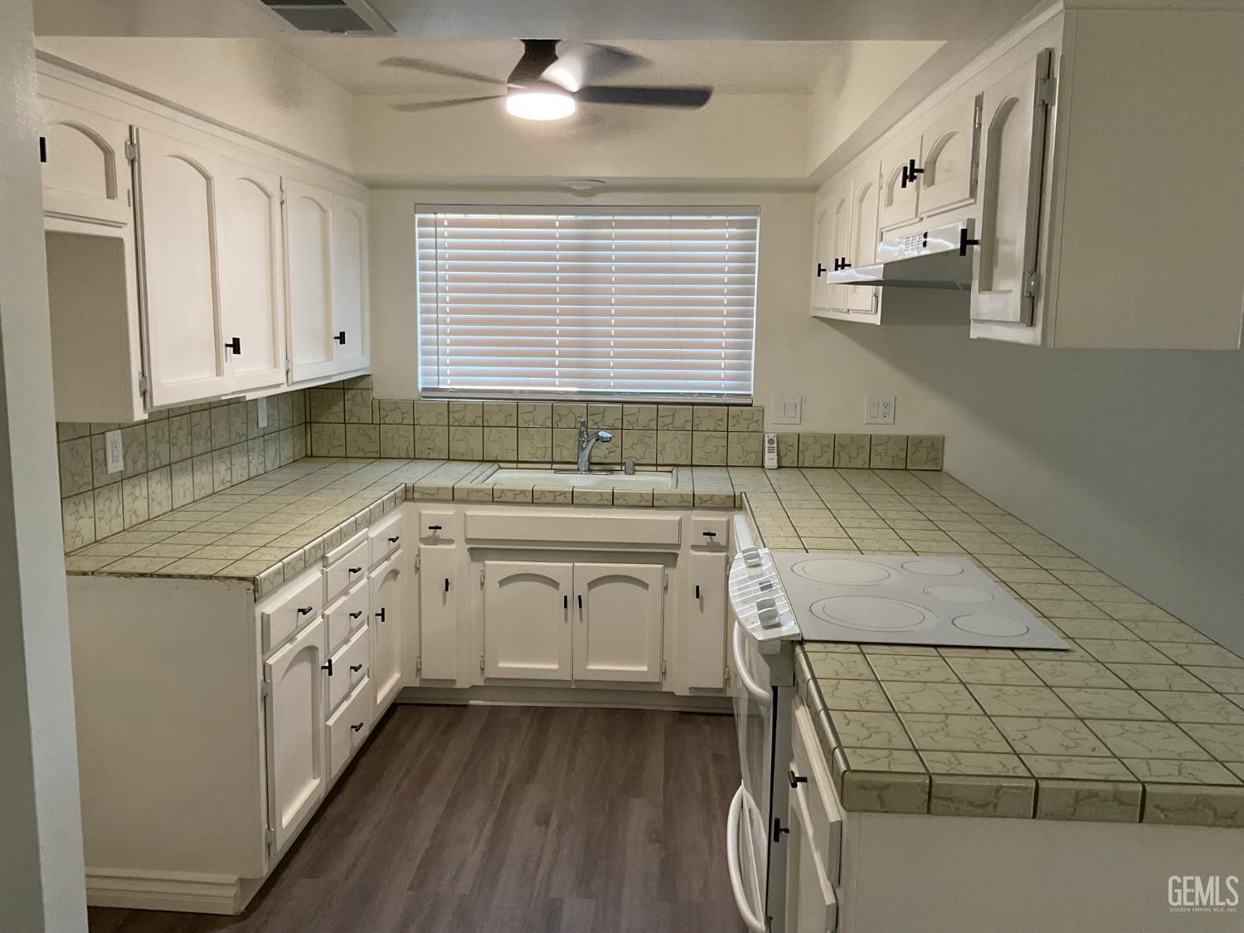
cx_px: 622
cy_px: 466
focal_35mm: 29
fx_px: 1042
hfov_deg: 61.7
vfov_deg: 48.2
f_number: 1.8
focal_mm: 3
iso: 80
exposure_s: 1/60
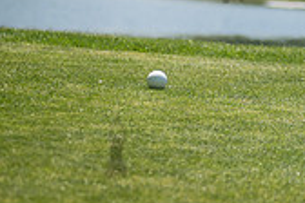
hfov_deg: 4.4
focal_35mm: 467
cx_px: 467
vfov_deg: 2.9
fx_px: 3956
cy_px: -117
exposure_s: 1/1250
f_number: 3.5
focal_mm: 135
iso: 100
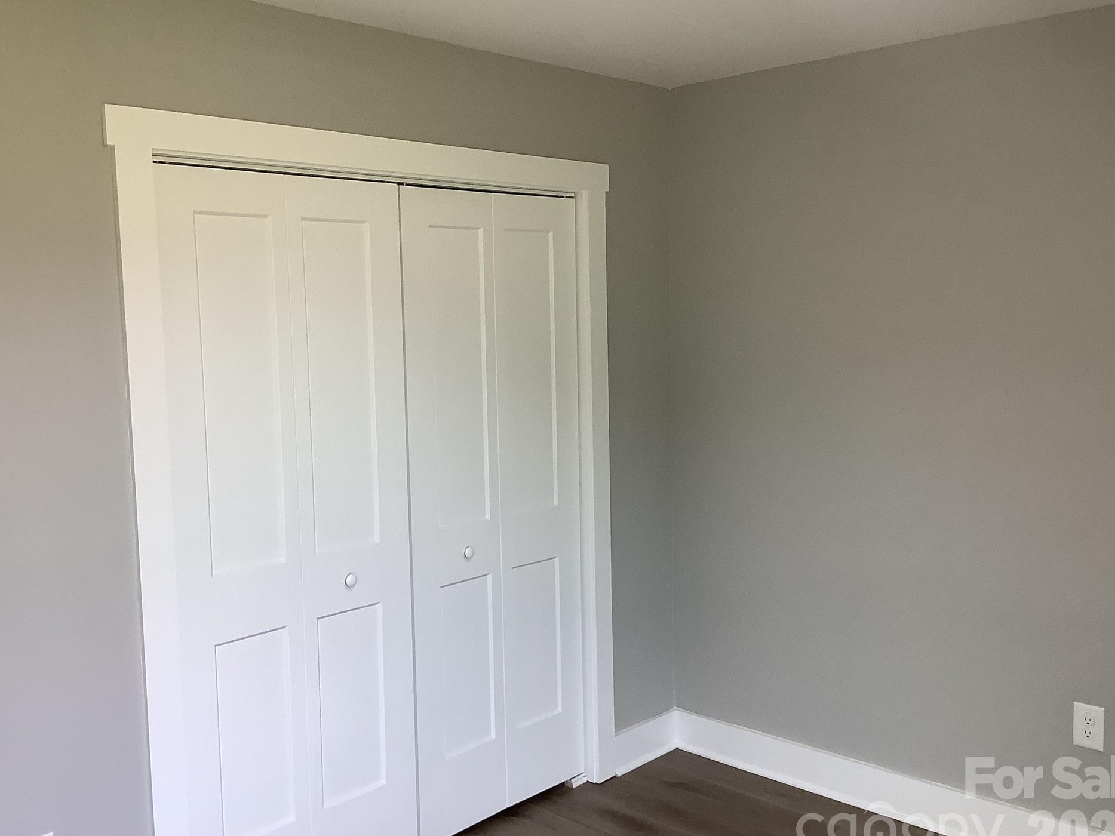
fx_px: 1095
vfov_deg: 41.8
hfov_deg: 54.0
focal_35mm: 34
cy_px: 416
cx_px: 544
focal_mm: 3.3
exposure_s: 1/60
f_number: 2.4
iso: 80
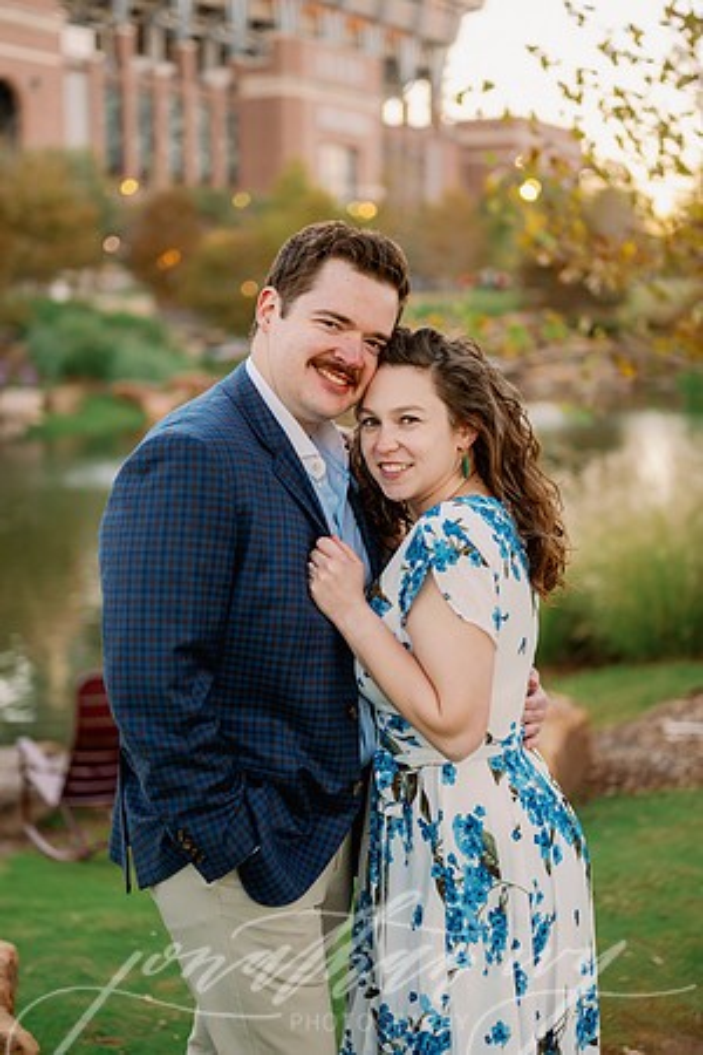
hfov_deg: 27.0
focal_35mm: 50
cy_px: 528
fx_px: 1464
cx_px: 352
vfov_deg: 39.6
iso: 640
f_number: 2
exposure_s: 1/500
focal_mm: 50
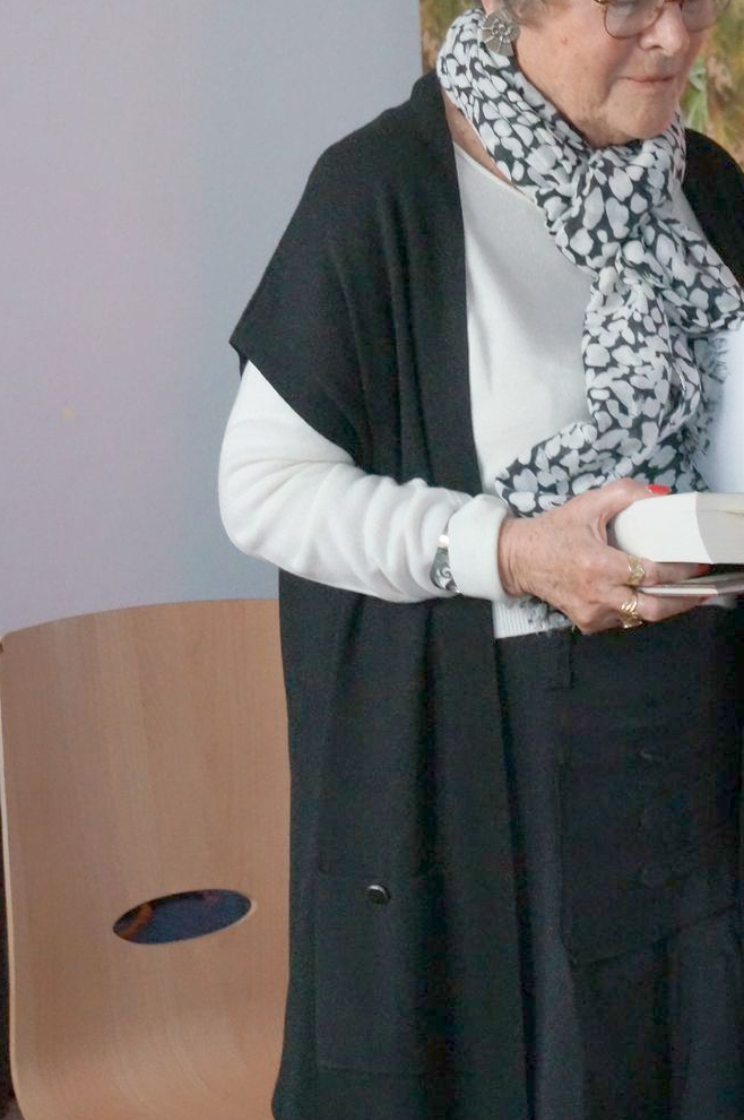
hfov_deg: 12.9
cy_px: 460
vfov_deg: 19.3
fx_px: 3287
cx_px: 604
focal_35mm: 106
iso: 3200
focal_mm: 43
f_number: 5.6
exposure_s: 1/30
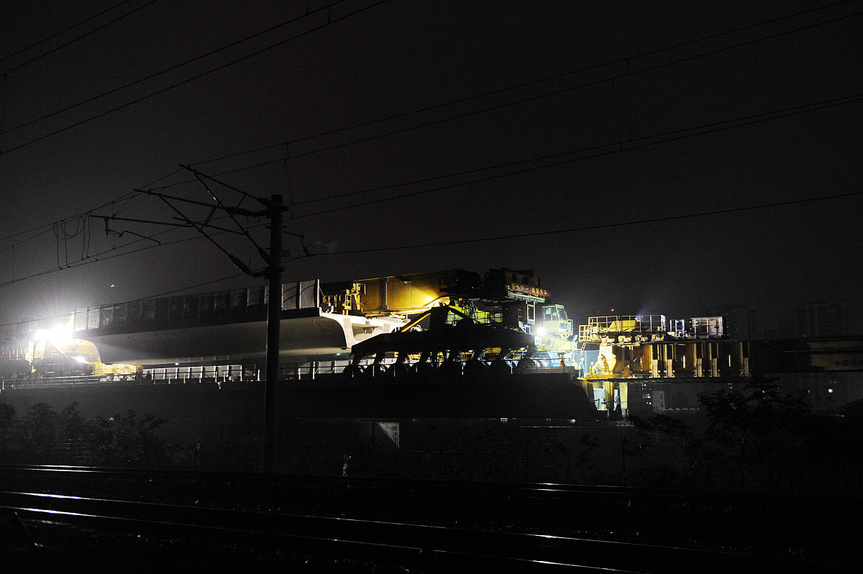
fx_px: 910
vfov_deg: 35.0
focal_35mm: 38
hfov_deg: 50.7
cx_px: 432
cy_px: 287
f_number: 3.2
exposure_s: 1/20
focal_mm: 38
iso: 2500
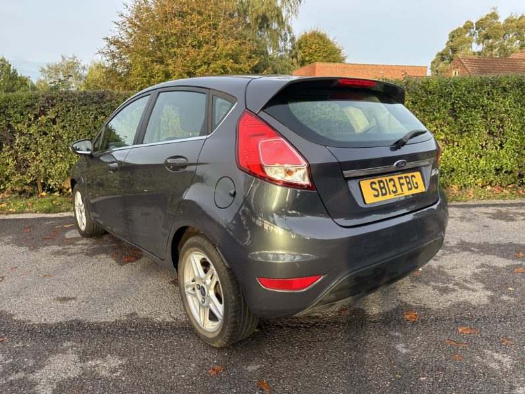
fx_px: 364
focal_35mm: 24
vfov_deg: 56.8
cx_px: 262
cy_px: 197
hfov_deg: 71.6
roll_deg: -1.0
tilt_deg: -13.2
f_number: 1.78
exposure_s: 1/185
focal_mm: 6.86
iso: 64
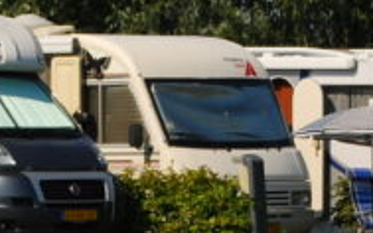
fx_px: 5102
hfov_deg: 4.2
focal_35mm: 502
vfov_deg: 2.6
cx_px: 360
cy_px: 363
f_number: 9
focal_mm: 52
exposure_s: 1/320
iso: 100
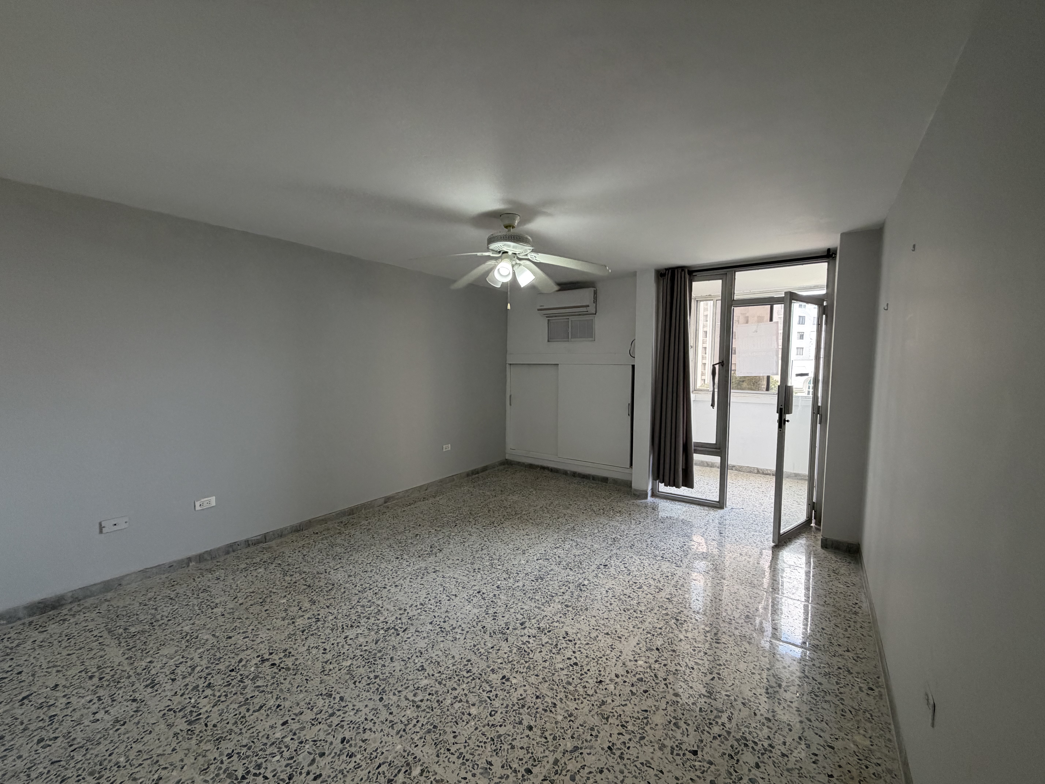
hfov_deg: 102.1
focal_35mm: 14
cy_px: 392
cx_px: 522
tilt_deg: -4.5
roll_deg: +0.2
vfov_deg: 85.7
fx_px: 423
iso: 200
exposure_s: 1/120
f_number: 2.2
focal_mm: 2.22
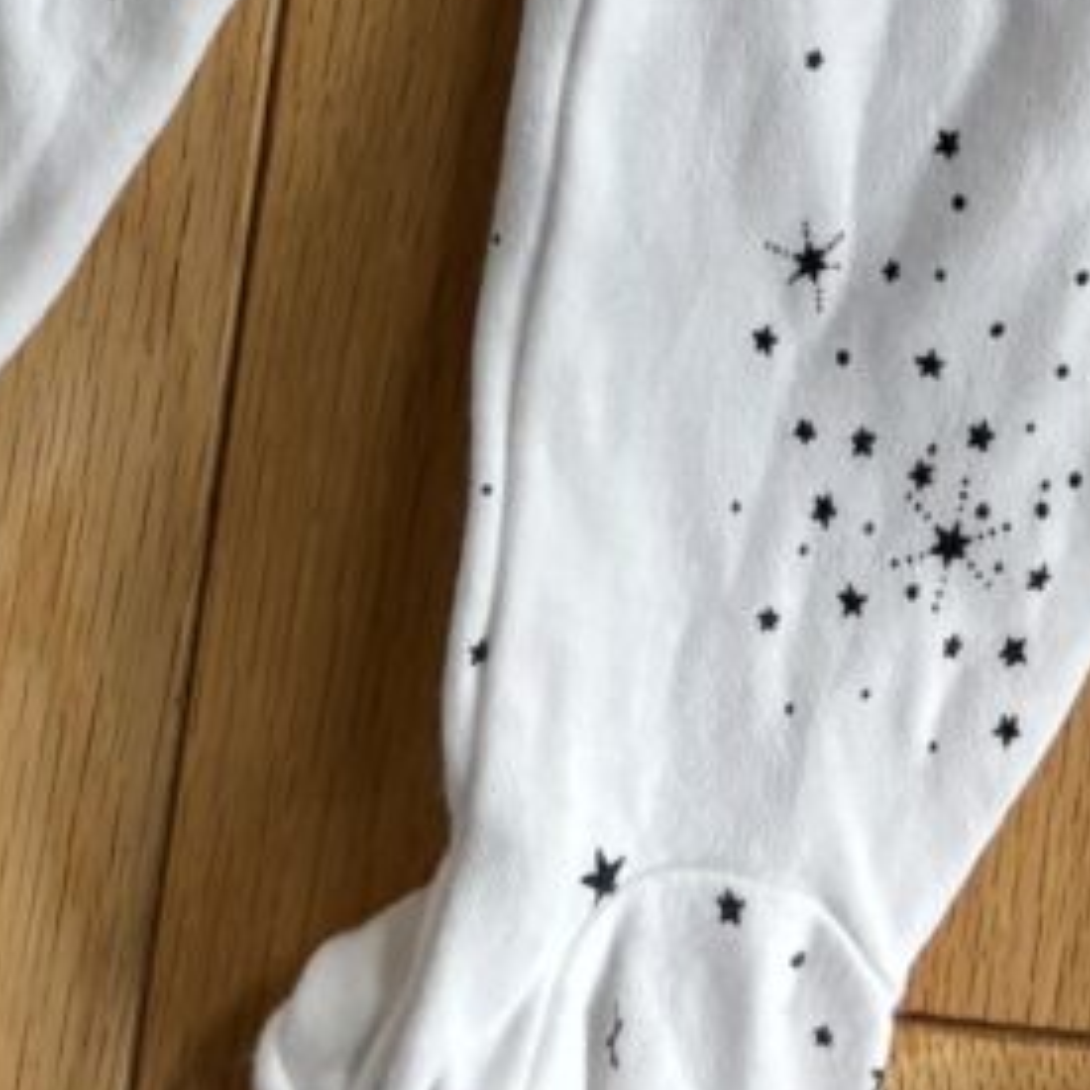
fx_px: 6092
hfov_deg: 10.2
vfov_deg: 8.3
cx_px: 741
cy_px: -2410
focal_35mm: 171
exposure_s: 1/121
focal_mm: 5.96
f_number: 1.6
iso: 125
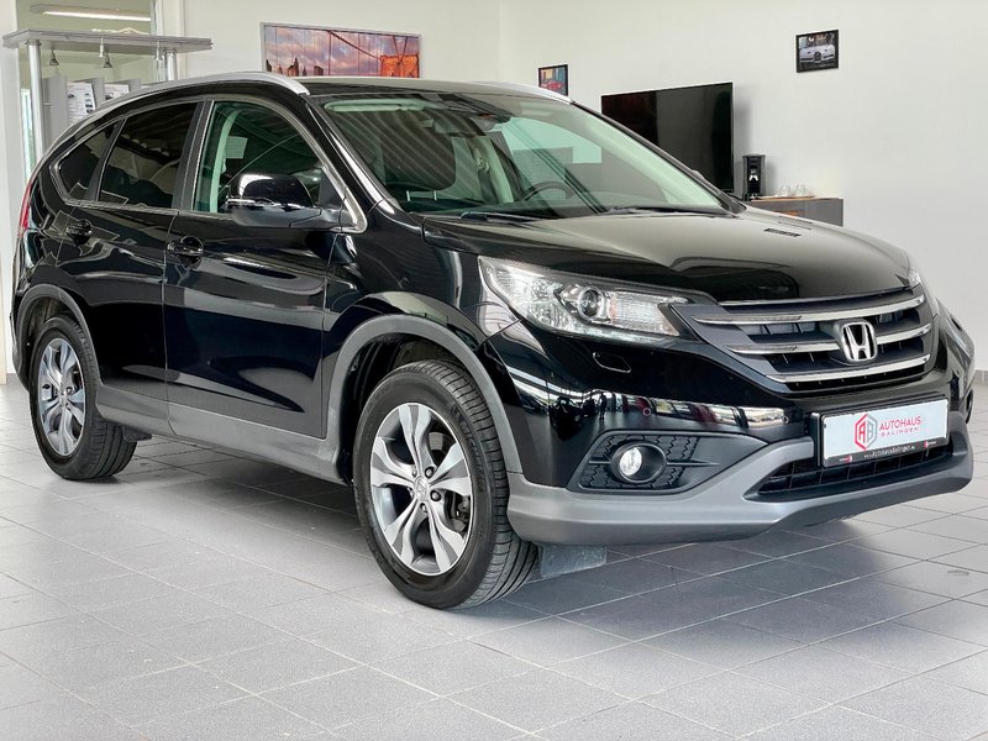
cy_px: 370
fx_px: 1484
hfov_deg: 36.8
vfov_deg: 28.0
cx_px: 494
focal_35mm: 52
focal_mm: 6
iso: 200
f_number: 2
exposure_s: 1/121
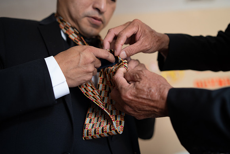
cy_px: 77
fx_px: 224
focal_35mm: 35
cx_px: 115
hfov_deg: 54.4
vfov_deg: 37.9
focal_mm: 35
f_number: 2
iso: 1000
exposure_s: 1/200
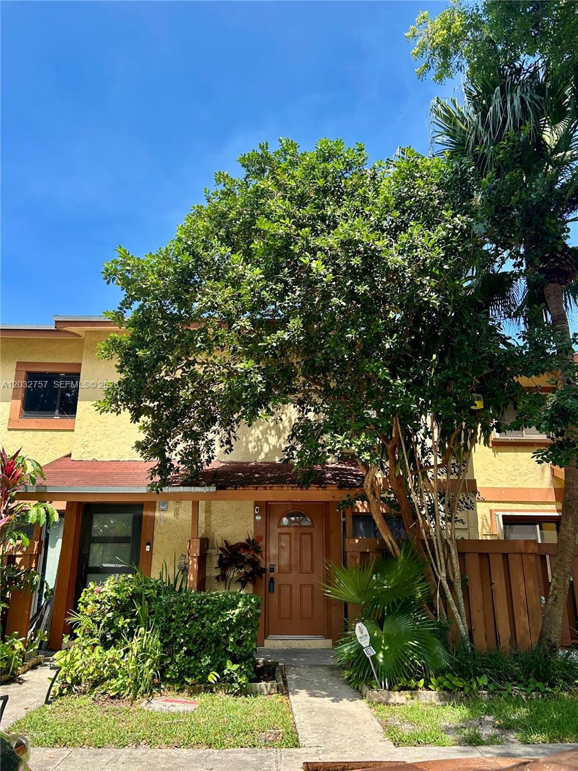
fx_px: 579
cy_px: 386
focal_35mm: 26
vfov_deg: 67.3
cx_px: 289
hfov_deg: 53.1
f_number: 1.5
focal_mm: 5.7
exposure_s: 1/1311
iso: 50
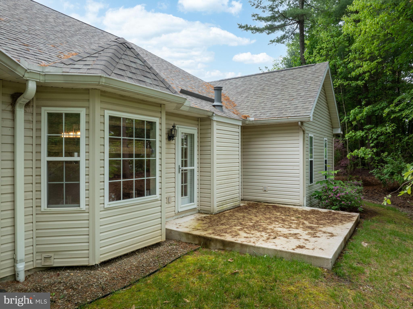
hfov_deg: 71.6
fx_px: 286
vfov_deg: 56.8
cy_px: 154
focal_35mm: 24
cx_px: 206
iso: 100
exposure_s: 1/40
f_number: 7.1
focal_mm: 12.29
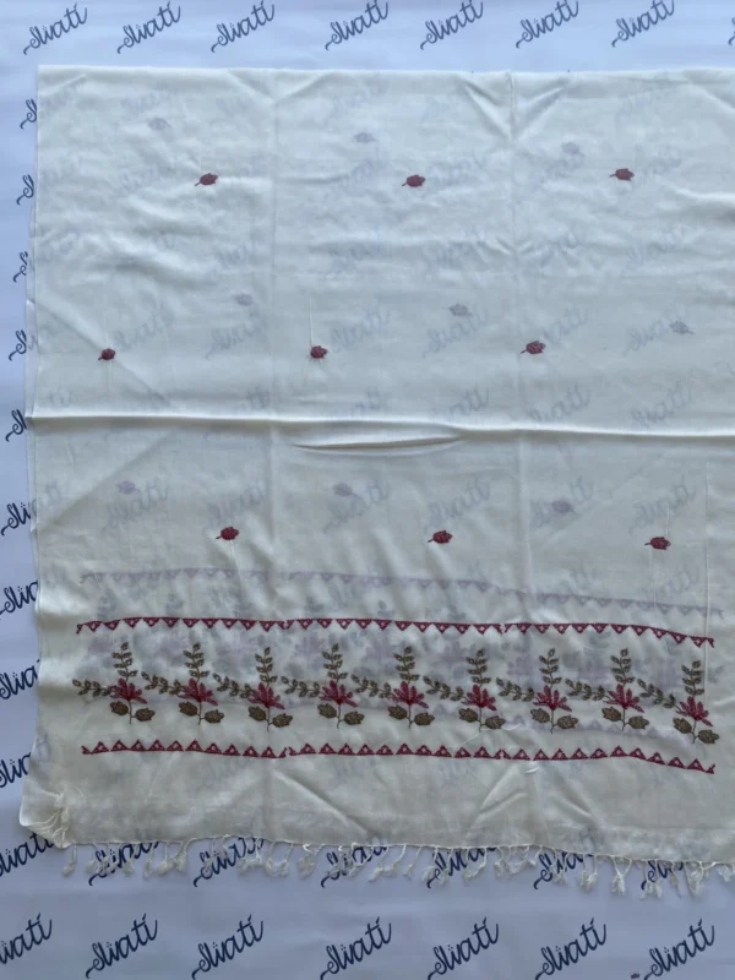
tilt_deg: -84.8
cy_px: 490
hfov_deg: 53.1
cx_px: 368
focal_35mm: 26
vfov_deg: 67.3
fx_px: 736
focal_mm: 4.25
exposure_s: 1/747
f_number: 1.8
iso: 32
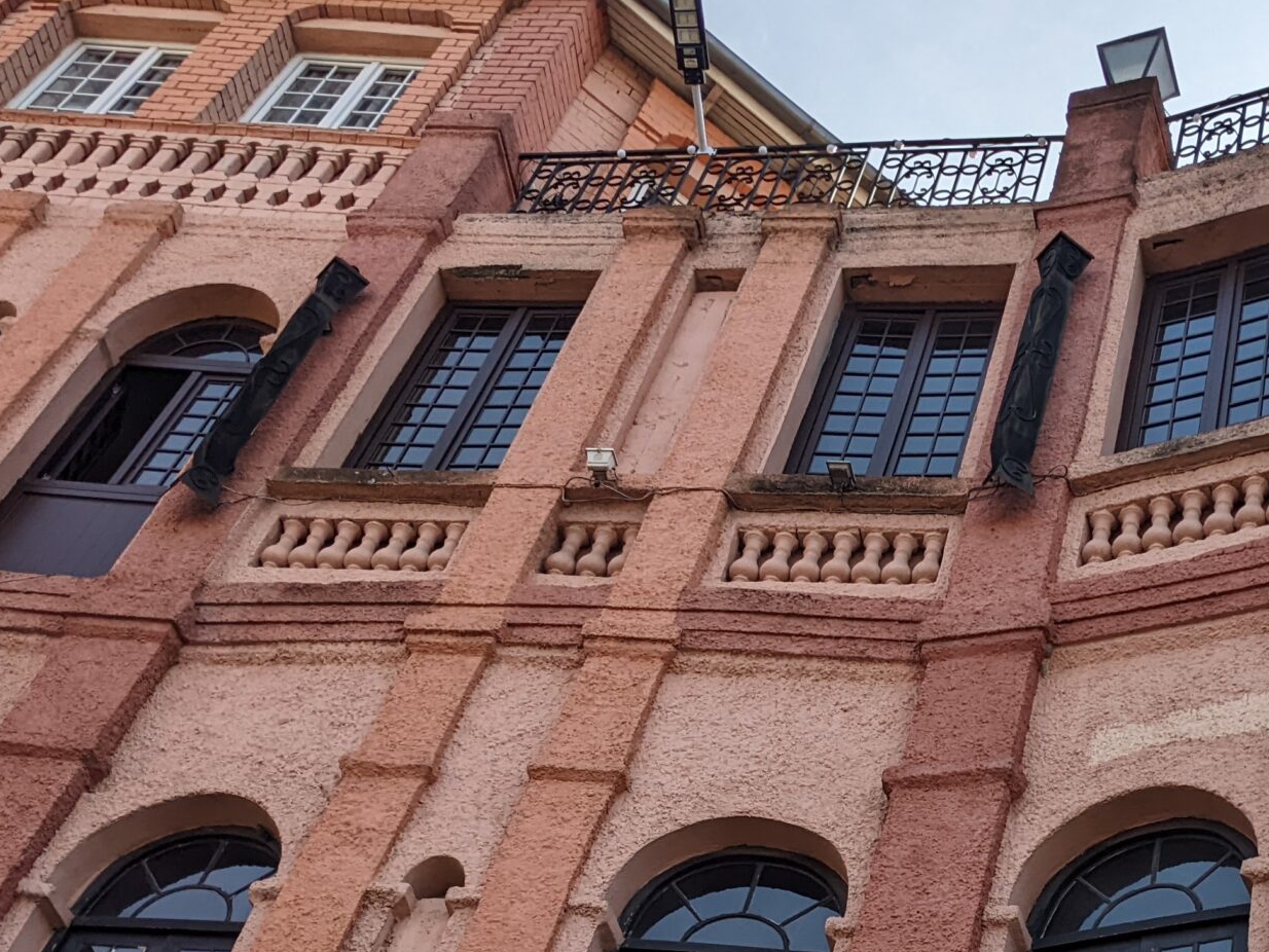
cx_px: 1029
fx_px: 2053
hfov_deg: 33.3
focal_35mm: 56
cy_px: 776
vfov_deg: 25.6
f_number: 1.73
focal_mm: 4.38
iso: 60
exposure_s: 1/3906
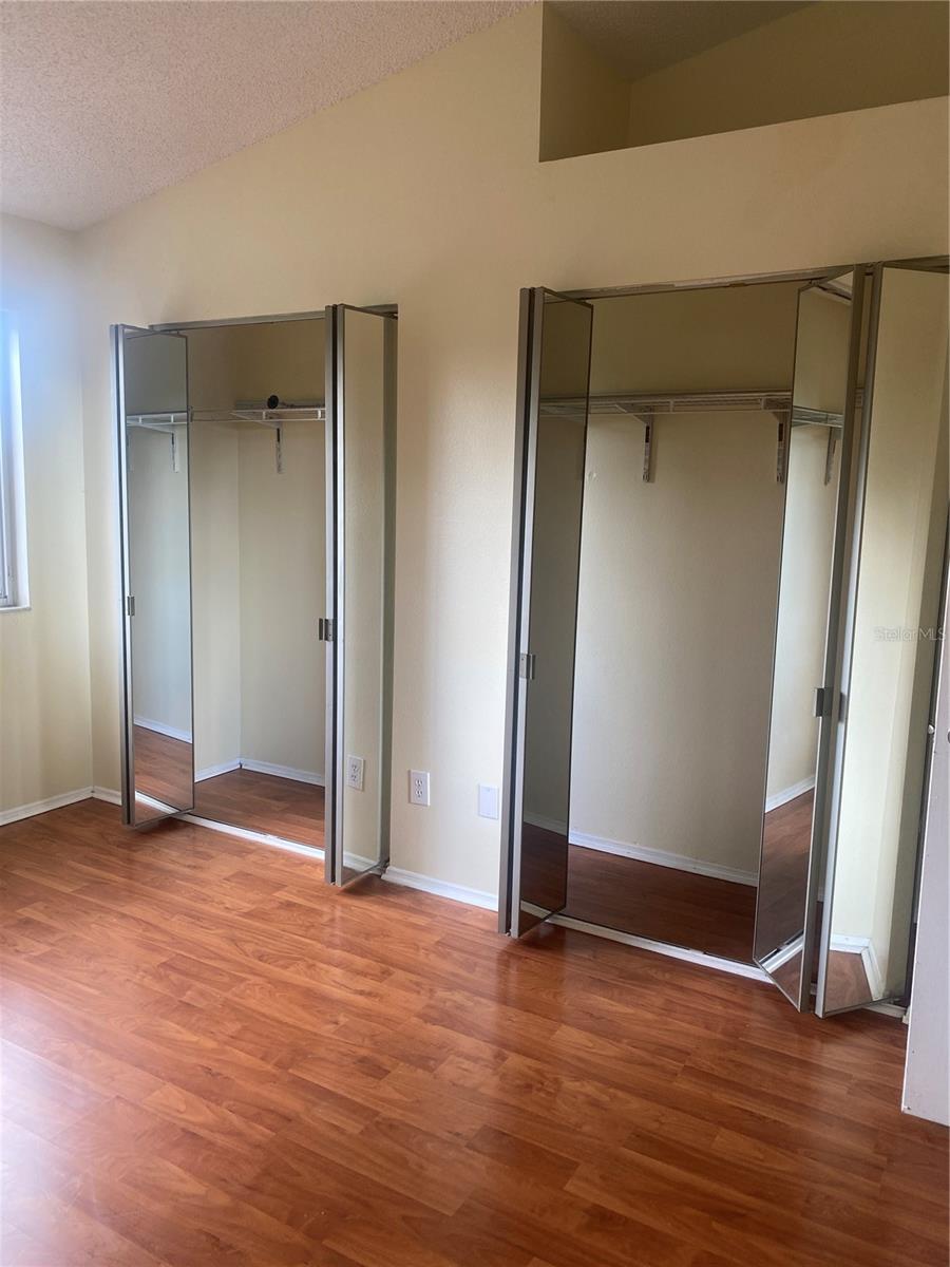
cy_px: 634
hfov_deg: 53.1
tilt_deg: -7.1
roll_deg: -2.7
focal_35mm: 26
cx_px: 475
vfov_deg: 67.3
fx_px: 951
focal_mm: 4.25
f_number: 1.8
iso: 64
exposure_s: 1/120
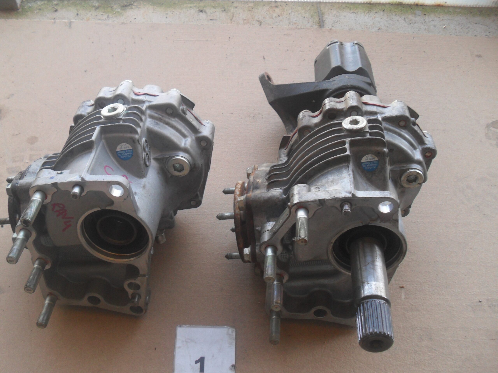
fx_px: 504
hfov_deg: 52.6
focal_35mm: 35
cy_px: 186
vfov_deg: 40.7
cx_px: 249
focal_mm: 6.3
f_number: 3
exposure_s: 1/90
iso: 80
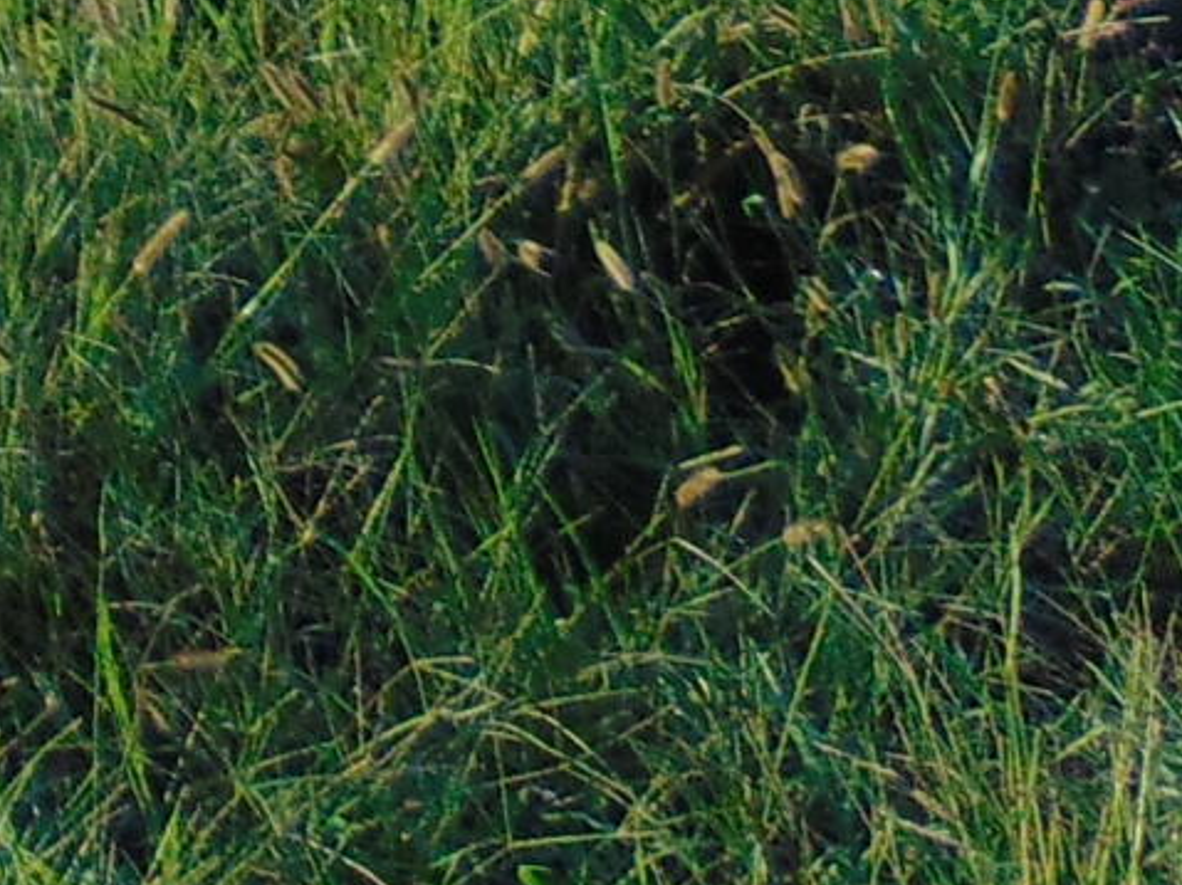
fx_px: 5358
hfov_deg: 10.5
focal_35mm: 157
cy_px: -1392
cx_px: -1832
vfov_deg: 8.5
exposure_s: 1/500
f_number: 3
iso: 80
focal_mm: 4.5
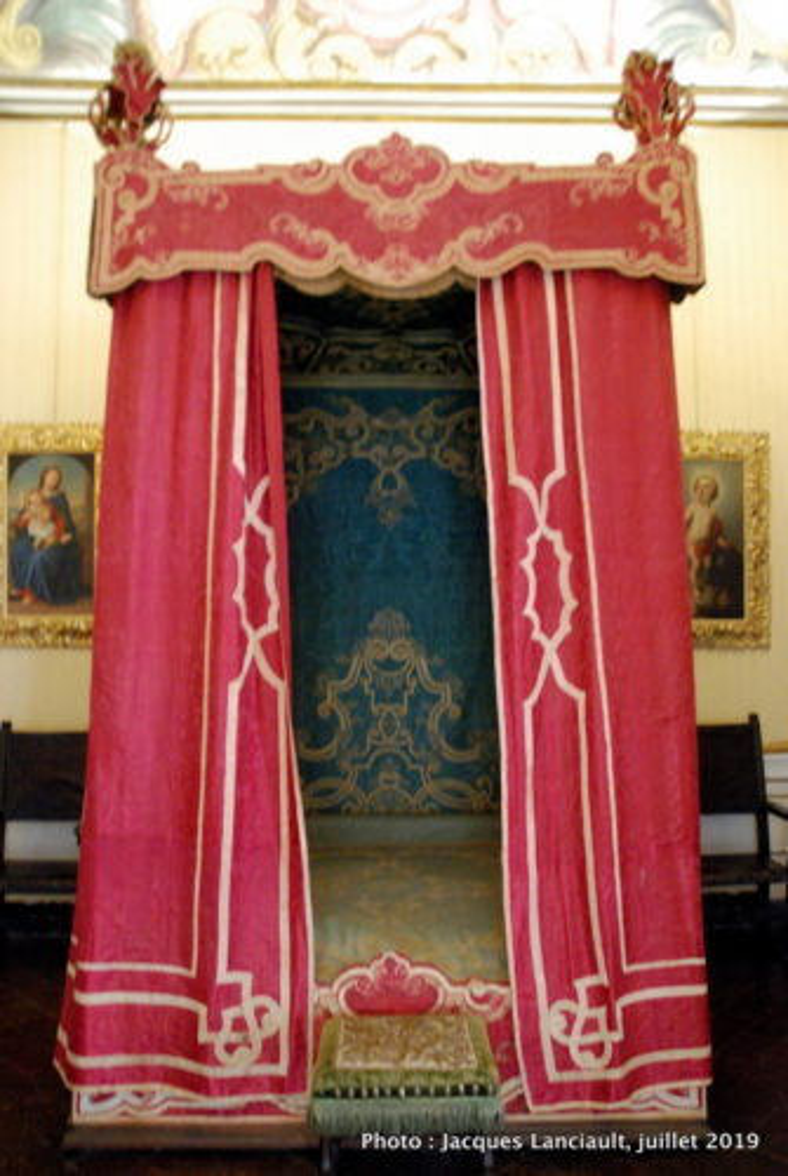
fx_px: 883
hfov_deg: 48.1
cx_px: 394
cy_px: 588
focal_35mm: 27
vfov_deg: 67.3
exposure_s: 1/6
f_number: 3.5
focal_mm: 18
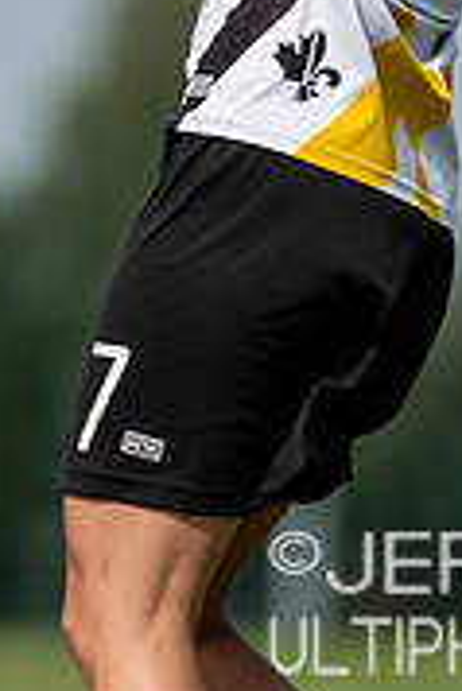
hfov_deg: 0.6
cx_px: -597
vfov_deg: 0.9
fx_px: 44339
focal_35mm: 2308
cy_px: -151
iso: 100
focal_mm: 310
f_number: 4
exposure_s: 1/1250
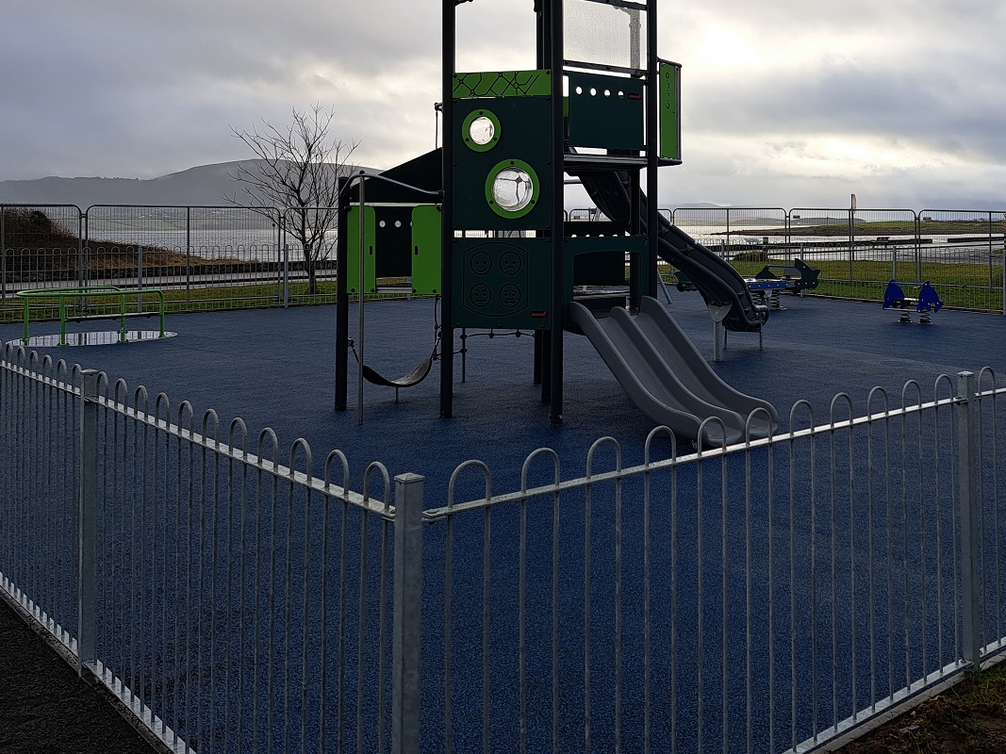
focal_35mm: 36
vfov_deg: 38.8
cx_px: 738
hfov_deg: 49.6
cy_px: 208
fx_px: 1046
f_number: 1.8
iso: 50
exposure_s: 1/615
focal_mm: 5.23
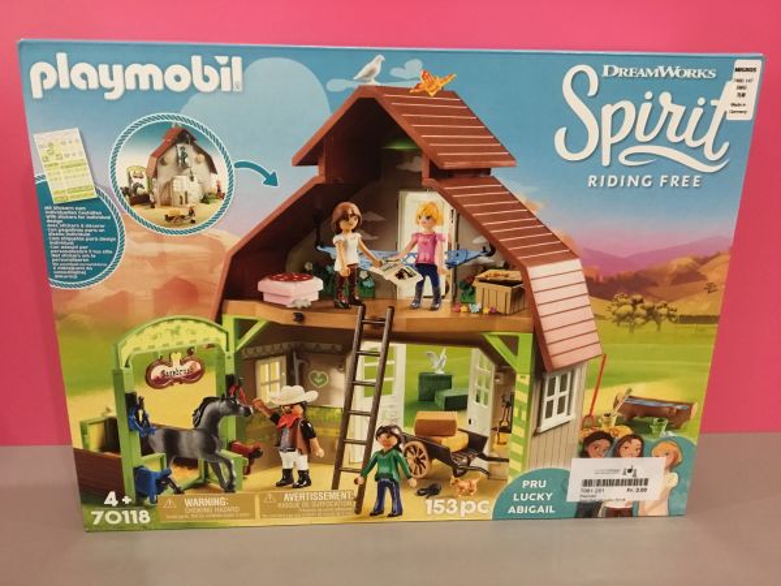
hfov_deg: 58.4
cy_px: 293
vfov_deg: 45.4
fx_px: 699
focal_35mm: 31
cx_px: 390
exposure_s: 1/20
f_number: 2.4
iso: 200
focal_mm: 3.3
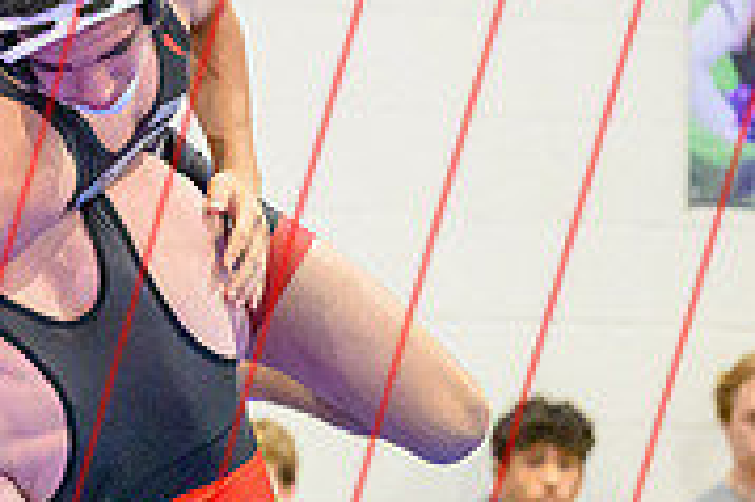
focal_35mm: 395
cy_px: 531
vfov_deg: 3.5
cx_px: -124
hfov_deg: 5.2
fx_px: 8276
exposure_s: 1/800
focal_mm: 99
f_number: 2.8
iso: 14400
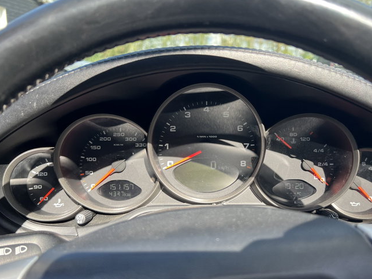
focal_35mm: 31
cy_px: 145
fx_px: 333
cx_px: 206
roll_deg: +0.7
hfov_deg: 58.2
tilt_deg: -13.4
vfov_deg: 45.4
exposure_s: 1/460
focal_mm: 5.7
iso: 50
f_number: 1.5
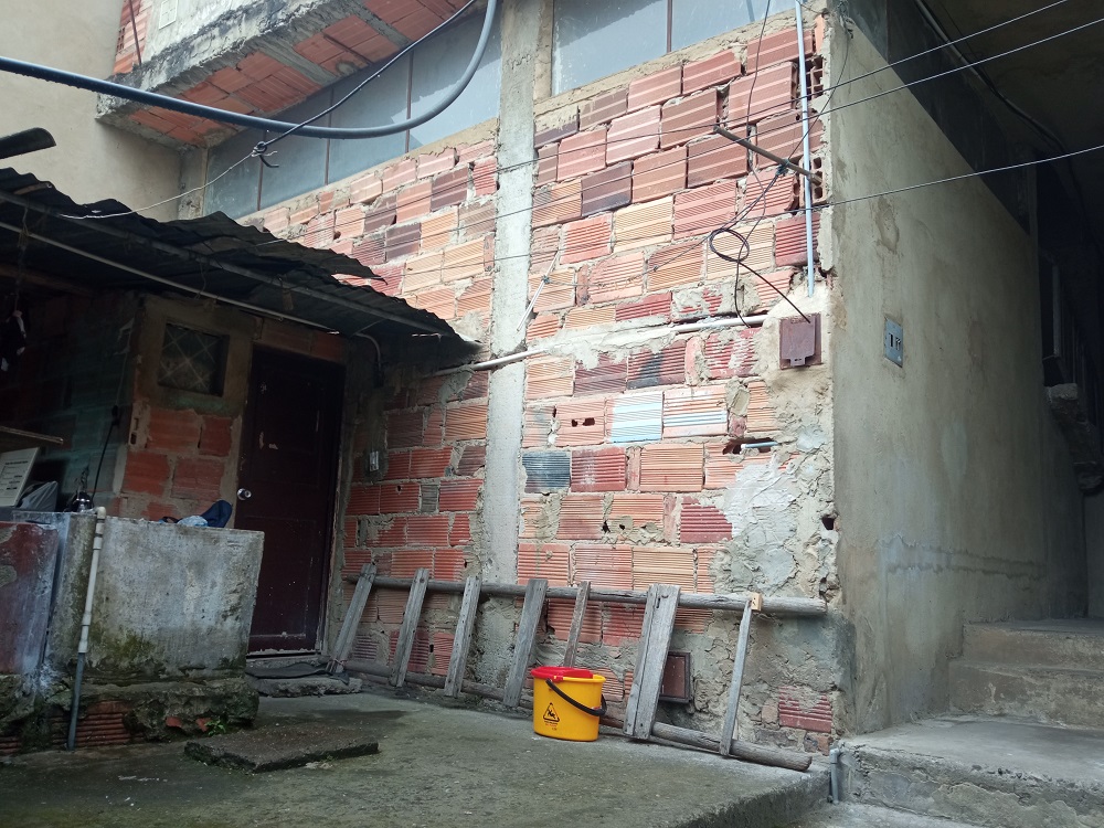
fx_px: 861
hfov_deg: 65.3
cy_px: 414
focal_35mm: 27
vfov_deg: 51.4
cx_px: 552
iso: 127
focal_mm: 3.79
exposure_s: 1/120
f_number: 2.2
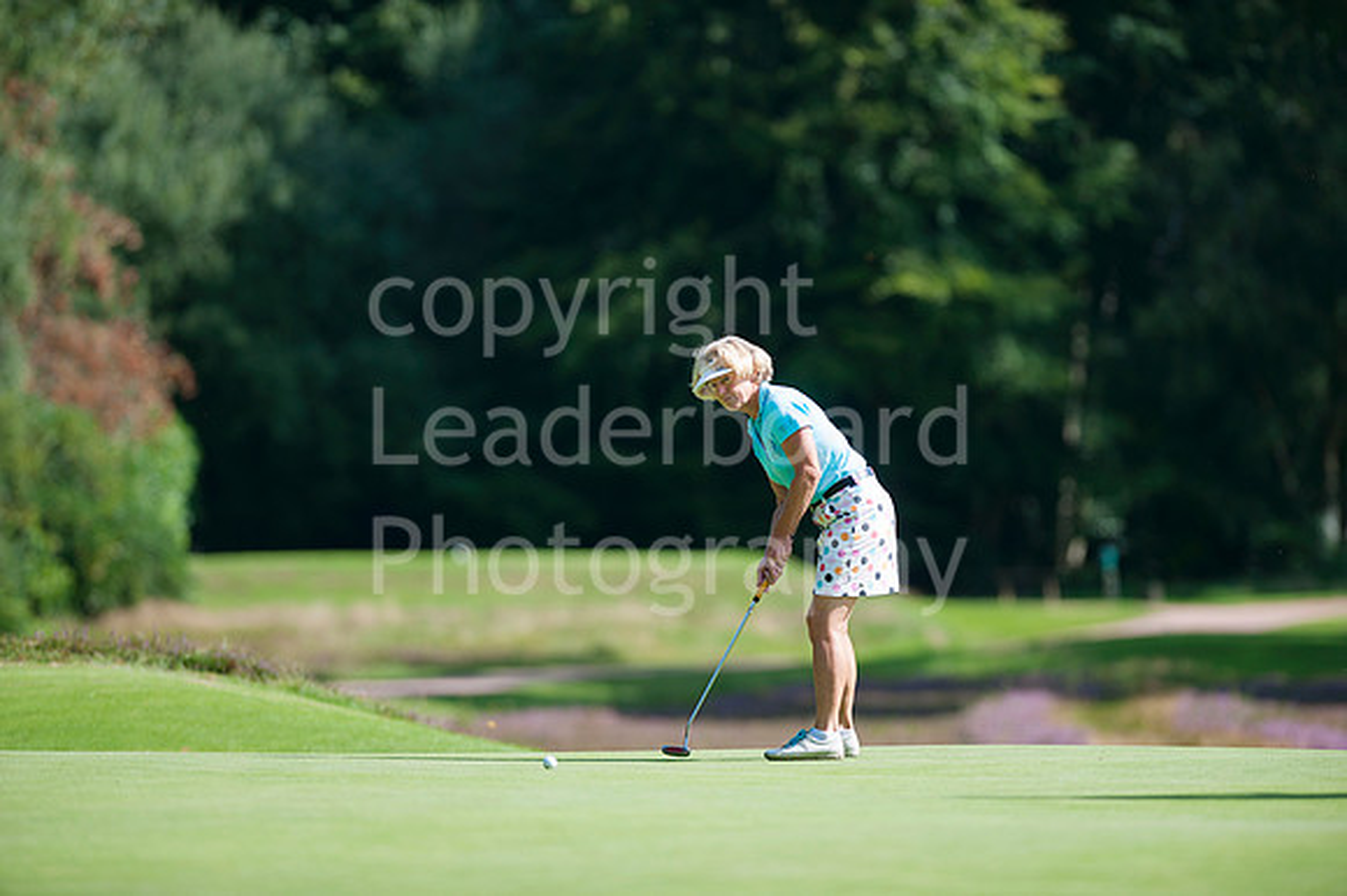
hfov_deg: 6.9
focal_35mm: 300
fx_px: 11218
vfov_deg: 4.6
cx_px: 674
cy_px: 448
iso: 200
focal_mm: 300
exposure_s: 1/1250
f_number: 4.5
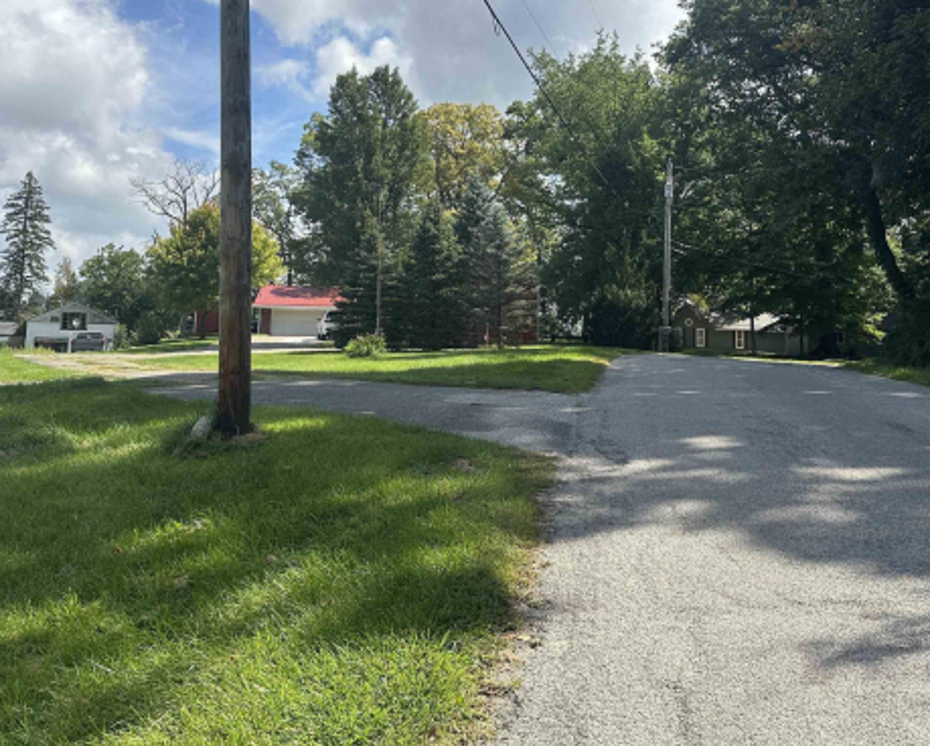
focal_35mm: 34
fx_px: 937
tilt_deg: +3.3
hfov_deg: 52.8
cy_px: 253
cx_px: 441
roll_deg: -1.0
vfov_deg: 42.9
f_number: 1.78
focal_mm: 6.86
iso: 80
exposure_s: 1/4762
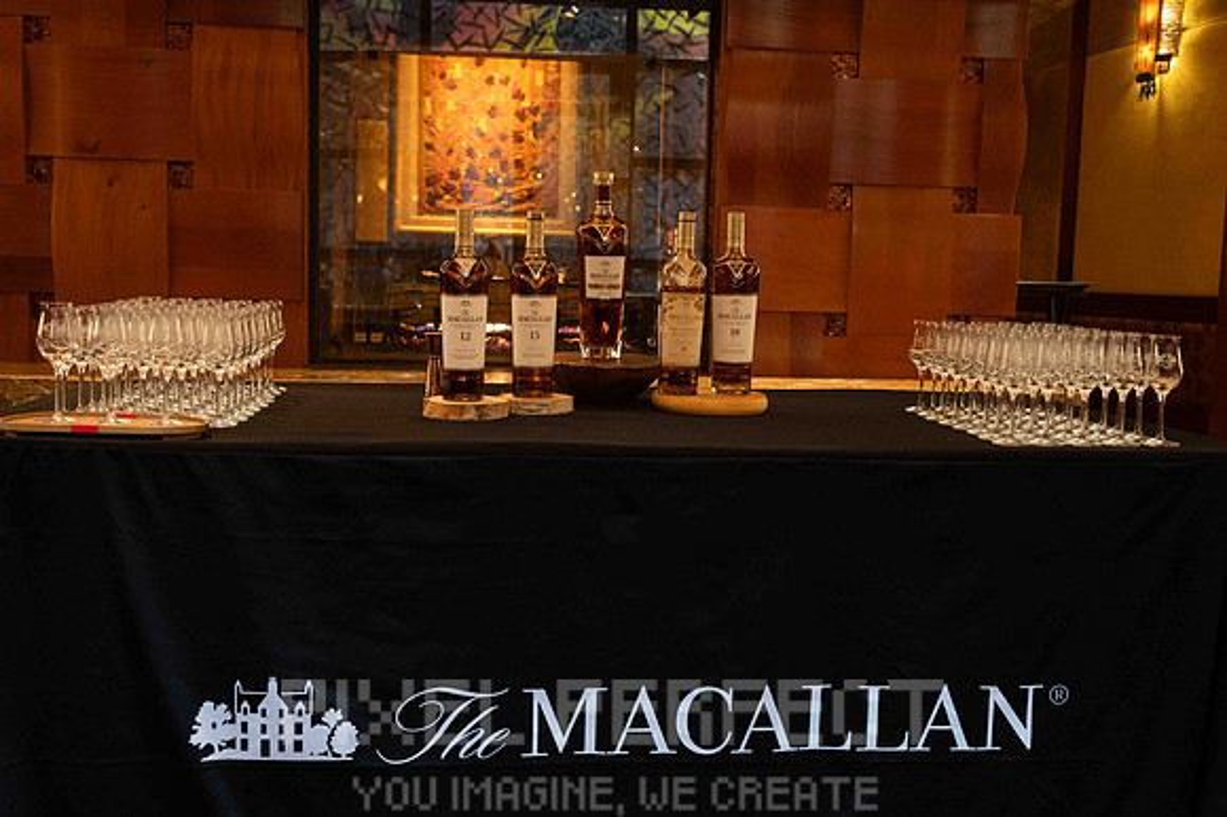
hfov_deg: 55.7
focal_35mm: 34
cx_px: 606
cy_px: 381
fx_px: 1160
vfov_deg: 38.8
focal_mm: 30.5
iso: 8000
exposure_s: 1/60
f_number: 4.5
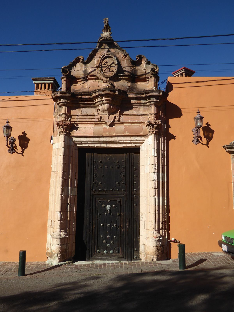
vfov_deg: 56.8
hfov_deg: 44.2
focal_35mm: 32
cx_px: 117
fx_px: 288
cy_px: 156
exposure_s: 1/1000
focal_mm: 5.4
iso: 80
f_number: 3.5
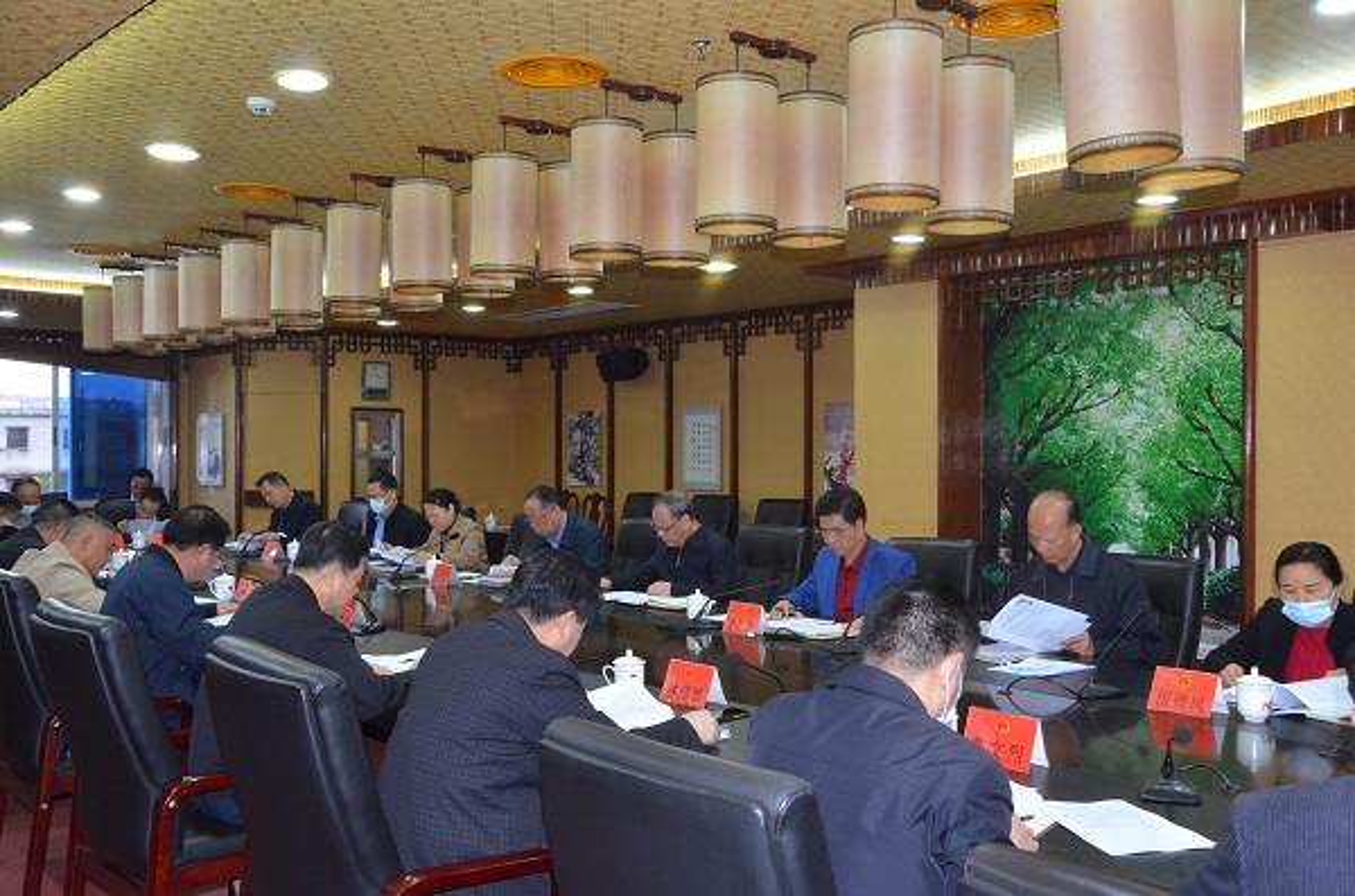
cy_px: 448
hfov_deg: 57.3
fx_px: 1239
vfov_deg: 39.8
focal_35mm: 33
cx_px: 678
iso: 1600
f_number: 5.6
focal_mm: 22
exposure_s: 1/60
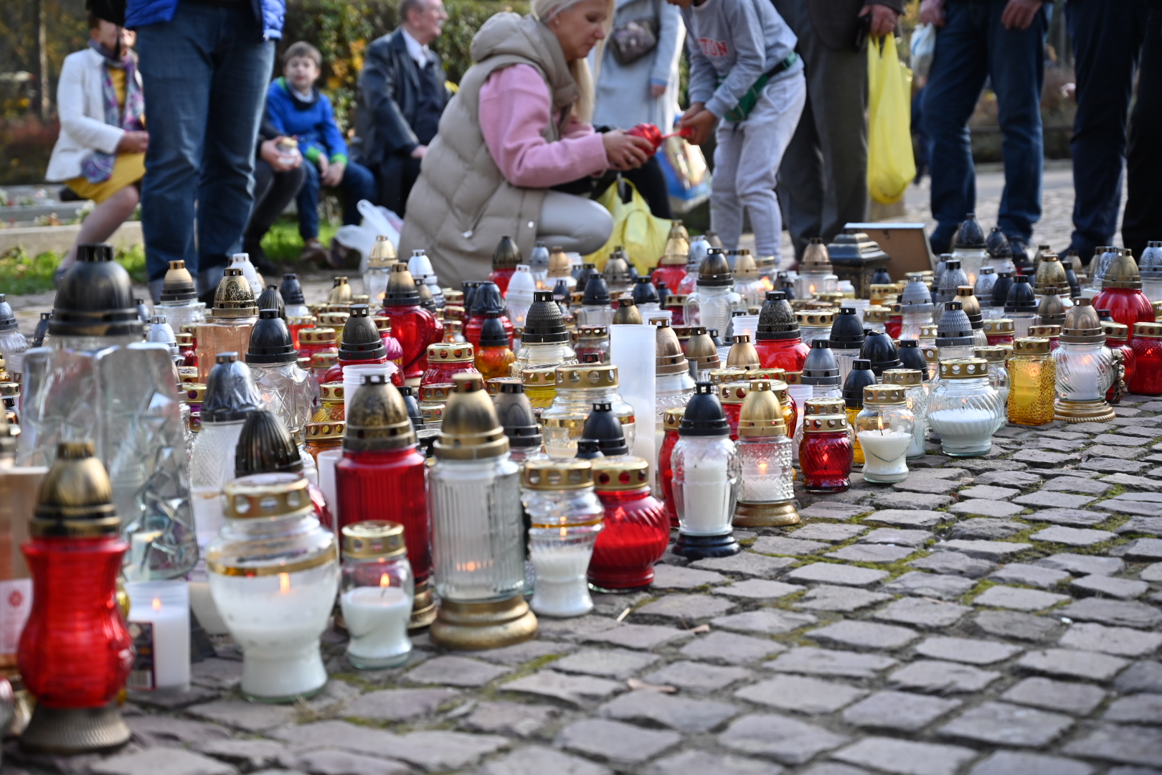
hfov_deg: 32.4
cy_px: 388
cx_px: 581
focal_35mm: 62
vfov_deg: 21.9
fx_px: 2001
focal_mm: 62
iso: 320
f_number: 5
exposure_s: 1/320
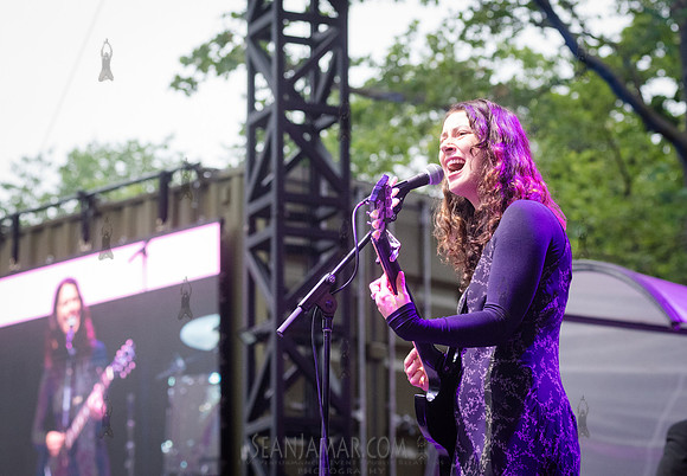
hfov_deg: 15.8
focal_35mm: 128
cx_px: 374
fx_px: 2482
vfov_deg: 11.0
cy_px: 186
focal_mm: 100
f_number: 4.5
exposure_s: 1/400
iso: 3200
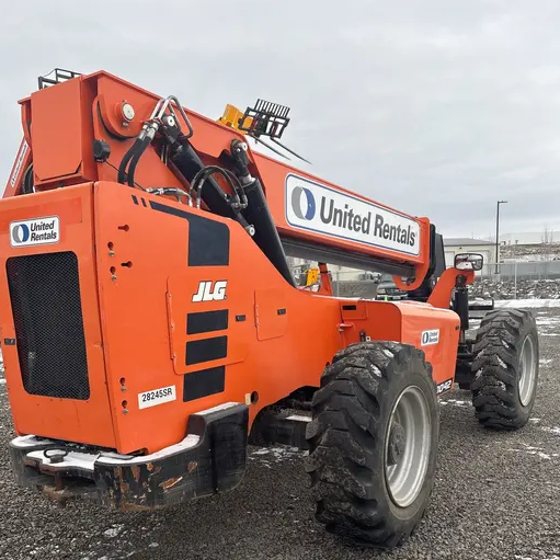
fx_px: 604
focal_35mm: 33
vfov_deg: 49.0
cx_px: 264
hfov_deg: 49.7
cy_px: 365
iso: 50
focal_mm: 5.96
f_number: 1.6
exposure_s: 1/531
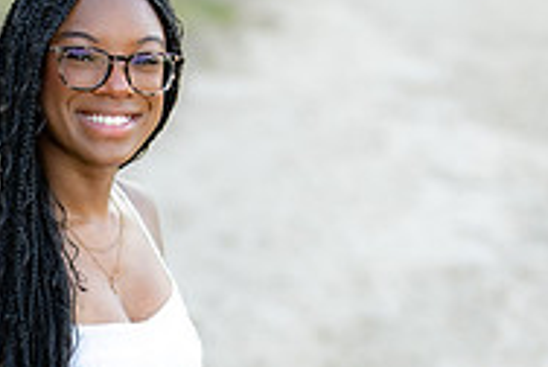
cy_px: 415
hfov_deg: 13.3
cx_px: 137
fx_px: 2348
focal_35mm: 154
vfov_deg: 8.9
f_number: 1.2
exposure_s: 1/800
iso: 100
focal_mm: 50
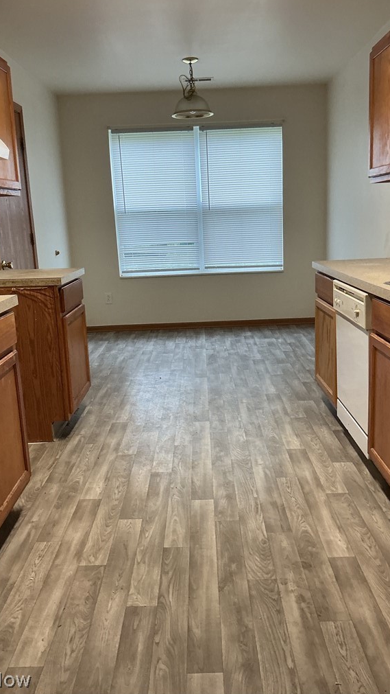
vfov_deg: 61.0
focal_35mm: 32
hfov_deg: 36.7
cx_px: 199
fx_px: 588
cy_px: 344
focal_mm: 3
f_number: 1.8
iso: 100
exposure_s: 1/60
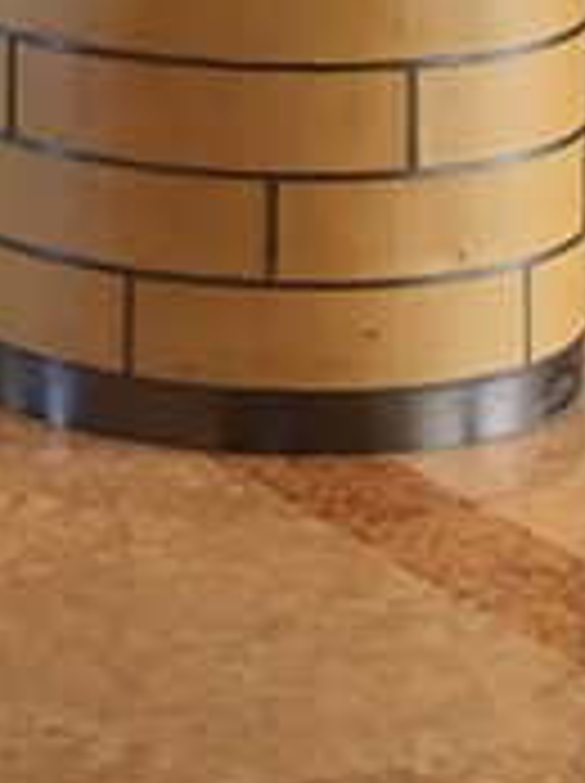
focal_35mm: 178
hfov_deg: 8.0
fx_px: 4021
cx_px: -513
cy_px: -425
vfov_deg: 10.7
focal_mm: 4.15
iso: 64
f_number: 2.2
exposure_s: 1/30
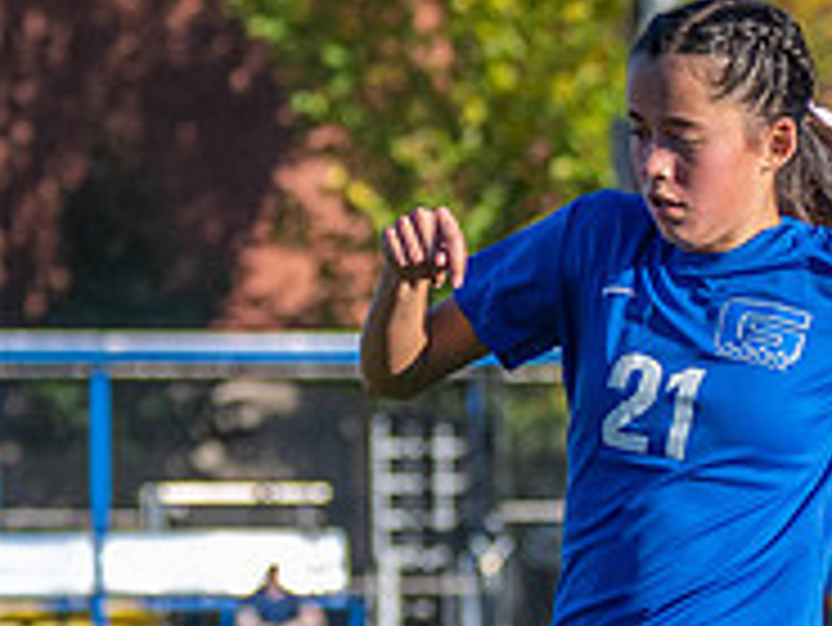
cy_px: 666
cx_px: 749
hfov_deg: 4.9
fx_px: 9692
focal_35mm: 403
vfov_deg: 3.7
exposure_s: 1/3200
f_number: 2.8
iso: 400
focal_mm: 70
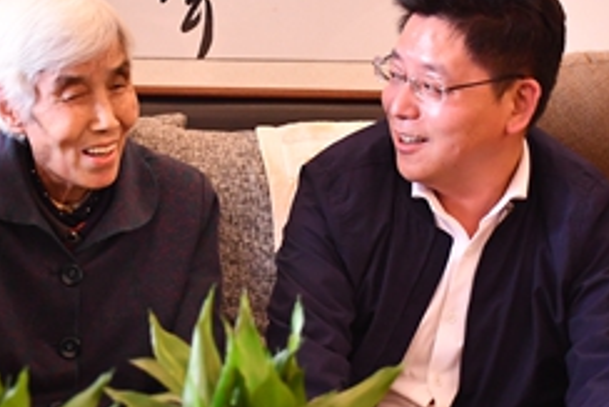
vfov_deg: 14.3
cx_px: 260
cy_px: 217
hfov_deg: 21.2
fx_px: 1625
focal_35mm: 96
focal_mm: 26
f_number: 3.8
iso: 2000
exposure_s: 1/50
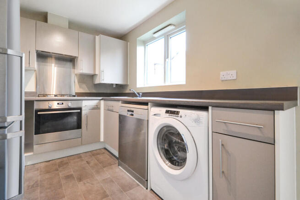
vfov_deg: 77.4
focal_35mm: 15
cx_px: 150
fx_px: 125
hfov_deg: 100.4
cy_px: 100
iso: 1250
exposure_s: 1/60
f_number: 3.5
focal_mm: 10
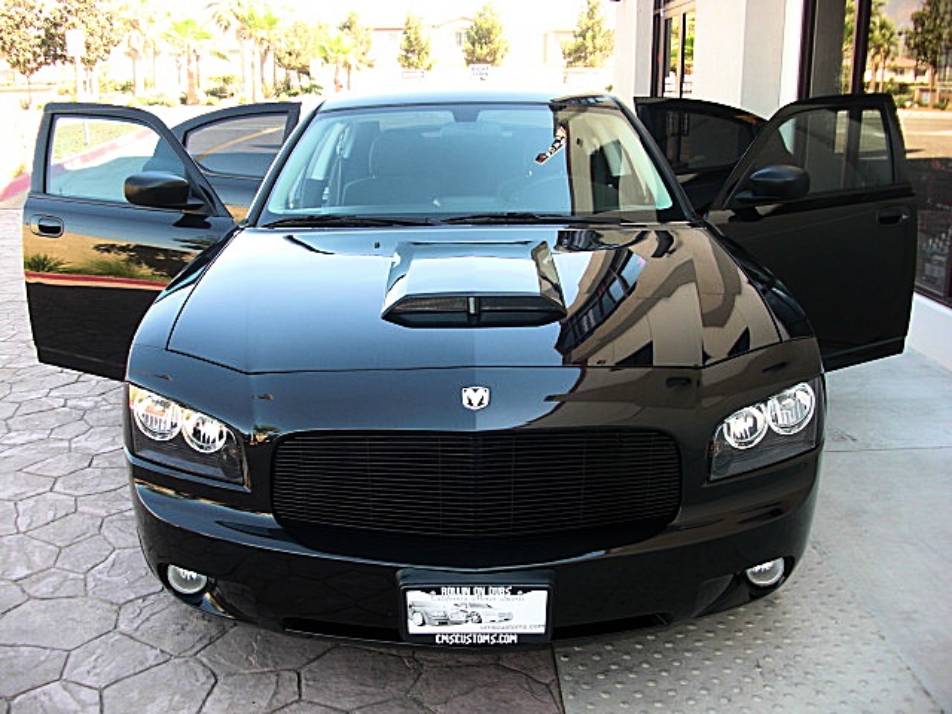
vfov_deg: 39.7
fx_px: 990
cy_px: 357
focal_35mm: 36
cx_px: 476
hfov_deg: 51.4
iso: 50
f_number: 2.8
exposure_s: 1/80
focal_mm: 6.3
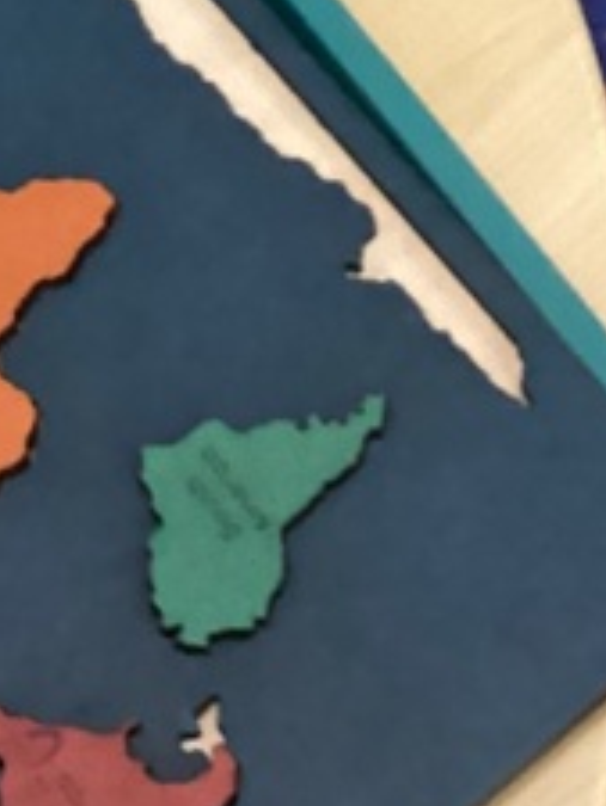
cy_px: -706
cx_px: 222
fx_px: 3288
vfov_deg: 12.6
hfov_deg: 10.5
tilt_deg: -51.1
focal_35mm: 141
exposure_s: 1/25
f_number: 2.4
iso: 500
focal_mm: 3.3
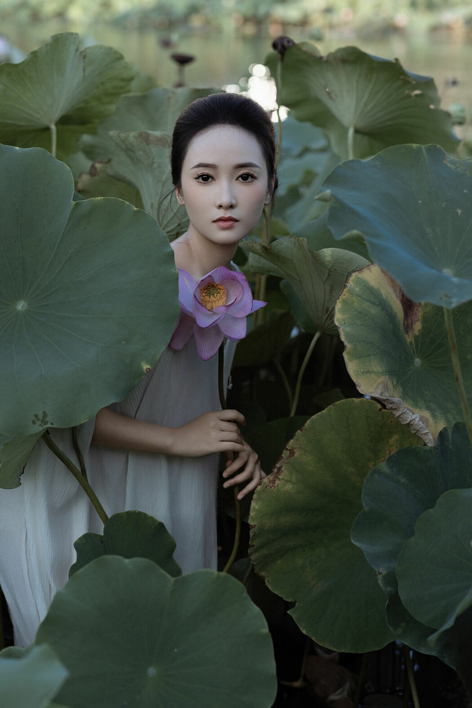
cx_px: 236
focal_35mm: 85
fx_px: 1672
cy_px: 354
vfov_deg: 23.9
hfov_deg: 16.1
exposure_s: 1/800
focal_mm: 85
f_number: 4
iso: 320
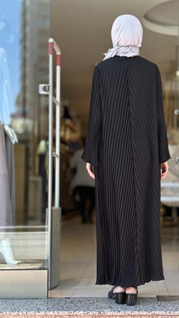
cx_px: 120
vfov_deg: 39.2
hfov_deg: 22.6
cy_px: 159
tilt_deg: +3.9
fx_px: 447
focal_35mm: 53
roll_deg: -1.4
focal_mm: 6.86
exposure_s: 1/253
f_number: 1.78
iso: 80
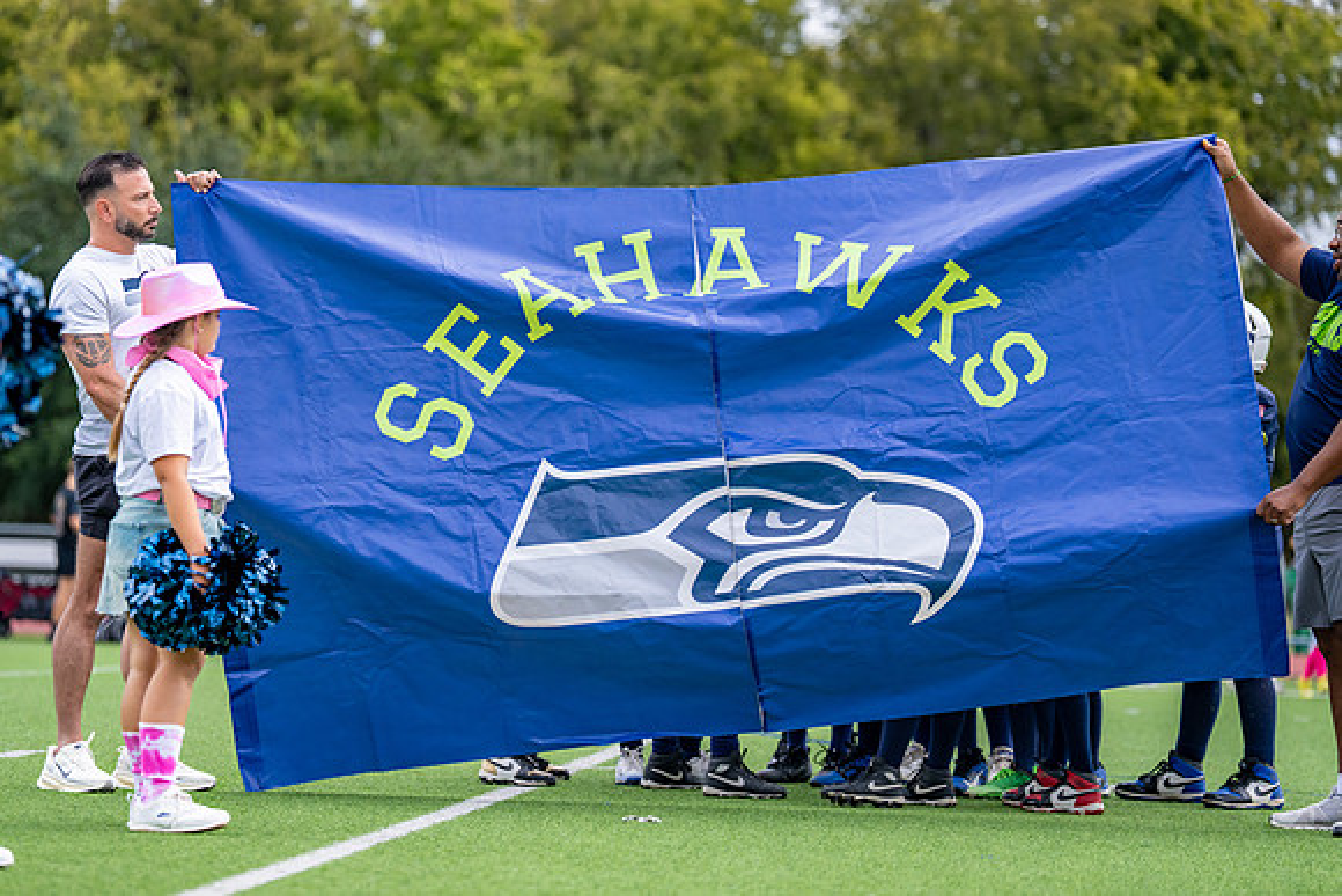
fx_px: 5482
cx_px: 597
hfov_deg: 14.0
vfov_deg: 9.3
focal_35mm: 147
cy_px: 447
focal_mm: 132
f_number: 2.8
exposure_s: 1/2500
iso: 400
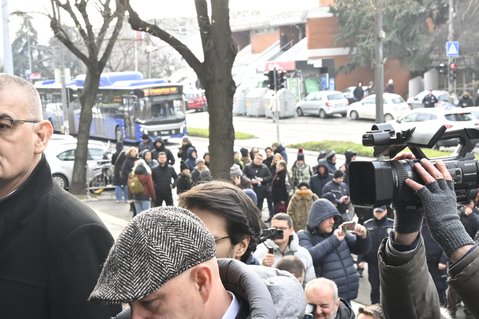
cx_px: 98
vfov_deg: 16.9
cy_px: 275
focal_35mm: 80
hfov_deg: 25.0
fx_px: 1064
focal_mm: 24
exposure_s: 1/200
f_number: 5
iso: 400
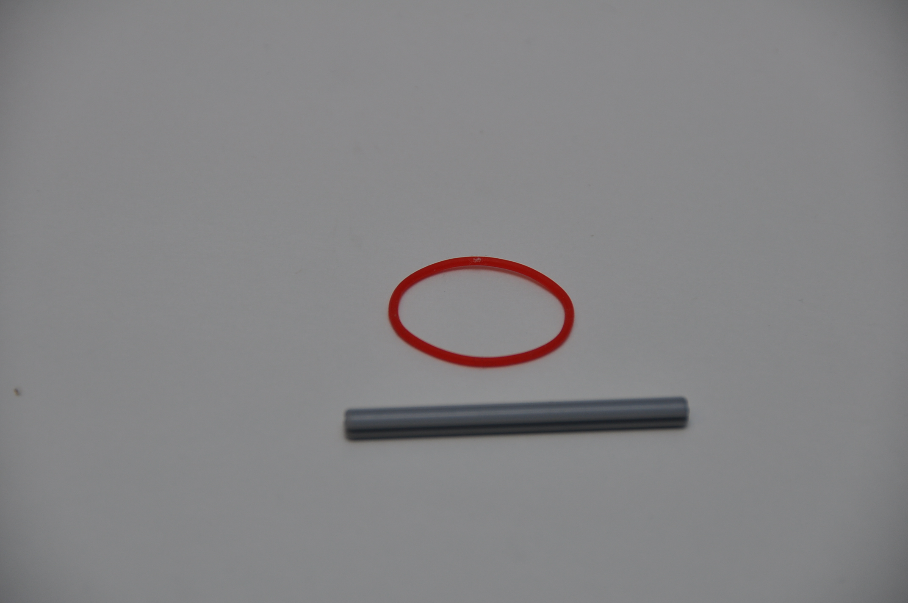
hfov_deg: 6.9
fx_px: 7557
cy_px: 302
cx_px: 454
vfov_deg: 4.6
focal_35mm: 300
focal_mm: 200
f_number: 5.6
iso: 200
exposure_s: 1/60
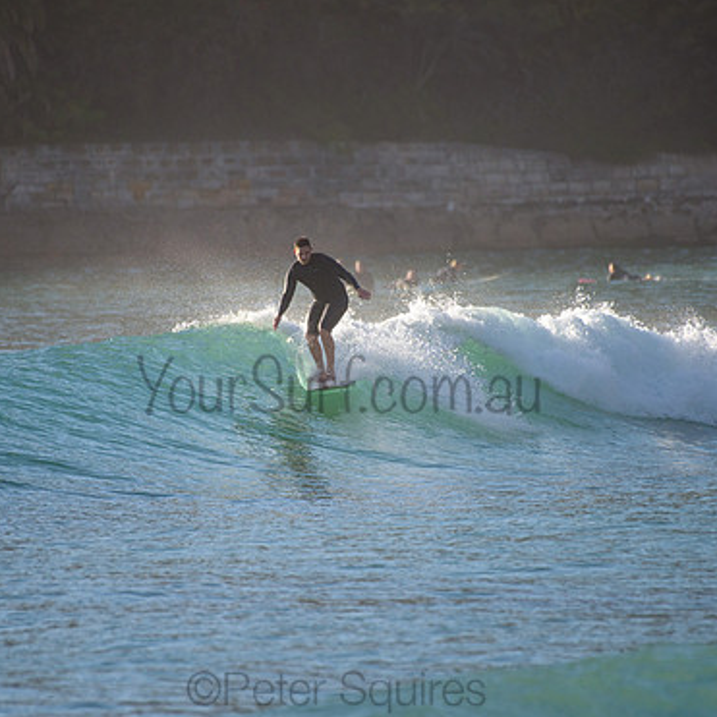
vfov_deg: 2.6
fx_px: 15584
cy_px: 368
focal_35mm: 665
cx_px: 336
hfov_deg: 2.6
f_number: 5.6
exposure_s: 1/2000
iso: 360
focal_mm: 500
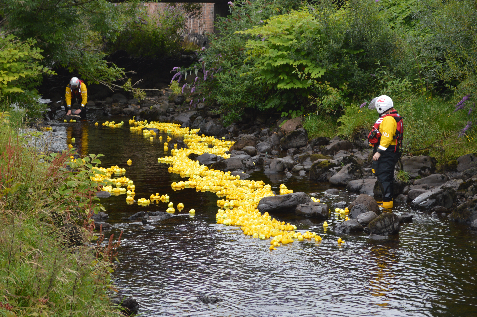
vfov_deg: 18.1
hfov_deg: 27.0
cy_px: 158
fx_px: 993
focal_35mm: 75
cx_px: 238
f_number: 5.6
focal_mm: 50
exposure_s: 1/125
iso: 140
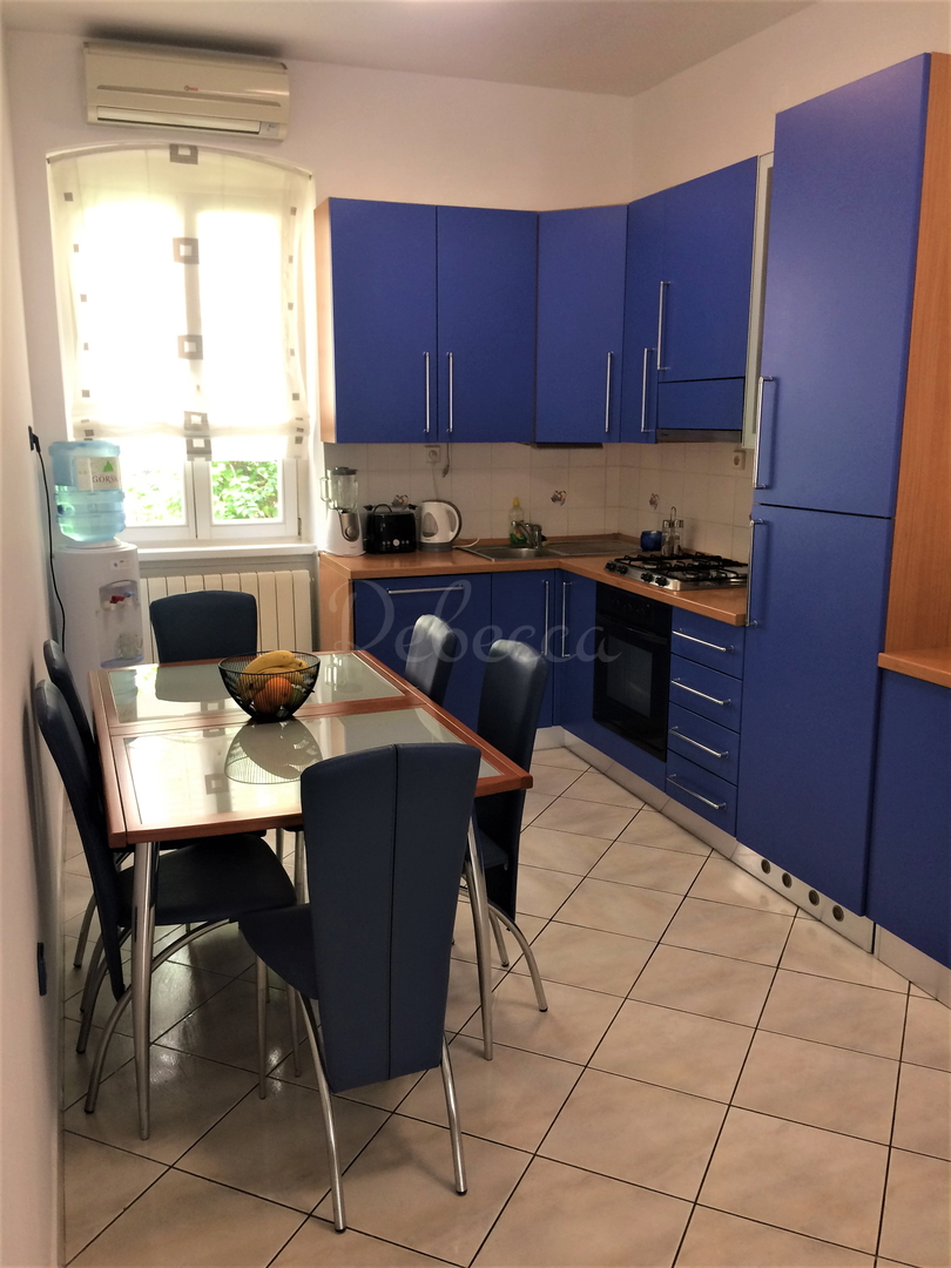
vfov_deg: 61.7
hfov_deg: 48.2
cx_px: 476
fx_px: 1062
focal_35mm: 29
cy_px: 634
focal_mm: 4.15
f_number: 2.2
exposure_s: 1/33
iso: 40
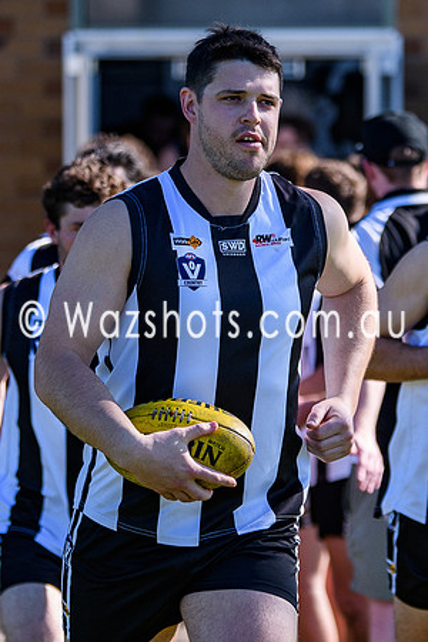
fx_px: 7540
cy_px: 252
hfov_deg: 3.3
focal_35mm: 423
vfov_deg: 4.9
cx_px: 323
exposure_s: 1/3200
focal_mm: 125
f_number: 2.8
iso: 280
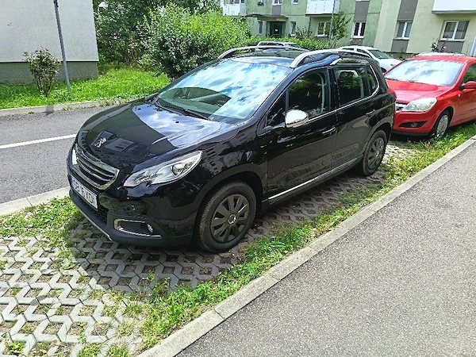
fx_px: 330
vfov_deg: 56.8
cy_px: 178
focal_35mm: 24
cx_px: 238
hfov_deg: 71.6
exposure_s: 1/455
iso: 100
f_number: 1.75
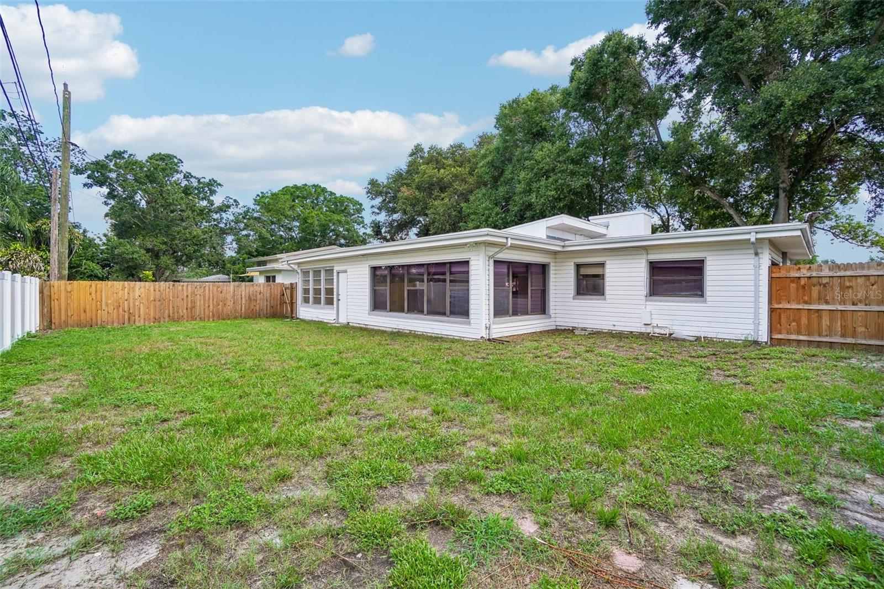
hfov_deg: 100.4
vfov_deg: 77.3
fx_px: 368
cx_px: 442
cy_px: 294
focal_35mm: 15
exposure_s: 1/90
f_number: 8
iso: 100
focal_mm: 10
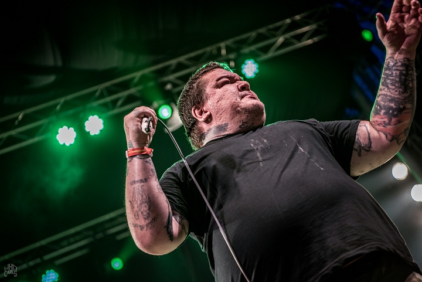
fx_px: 821
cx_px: 211
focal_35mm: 70
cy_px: 141
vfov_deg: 19.5
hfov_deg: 28.8
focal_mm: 70
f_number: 2.8
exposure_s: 1/100
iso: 640
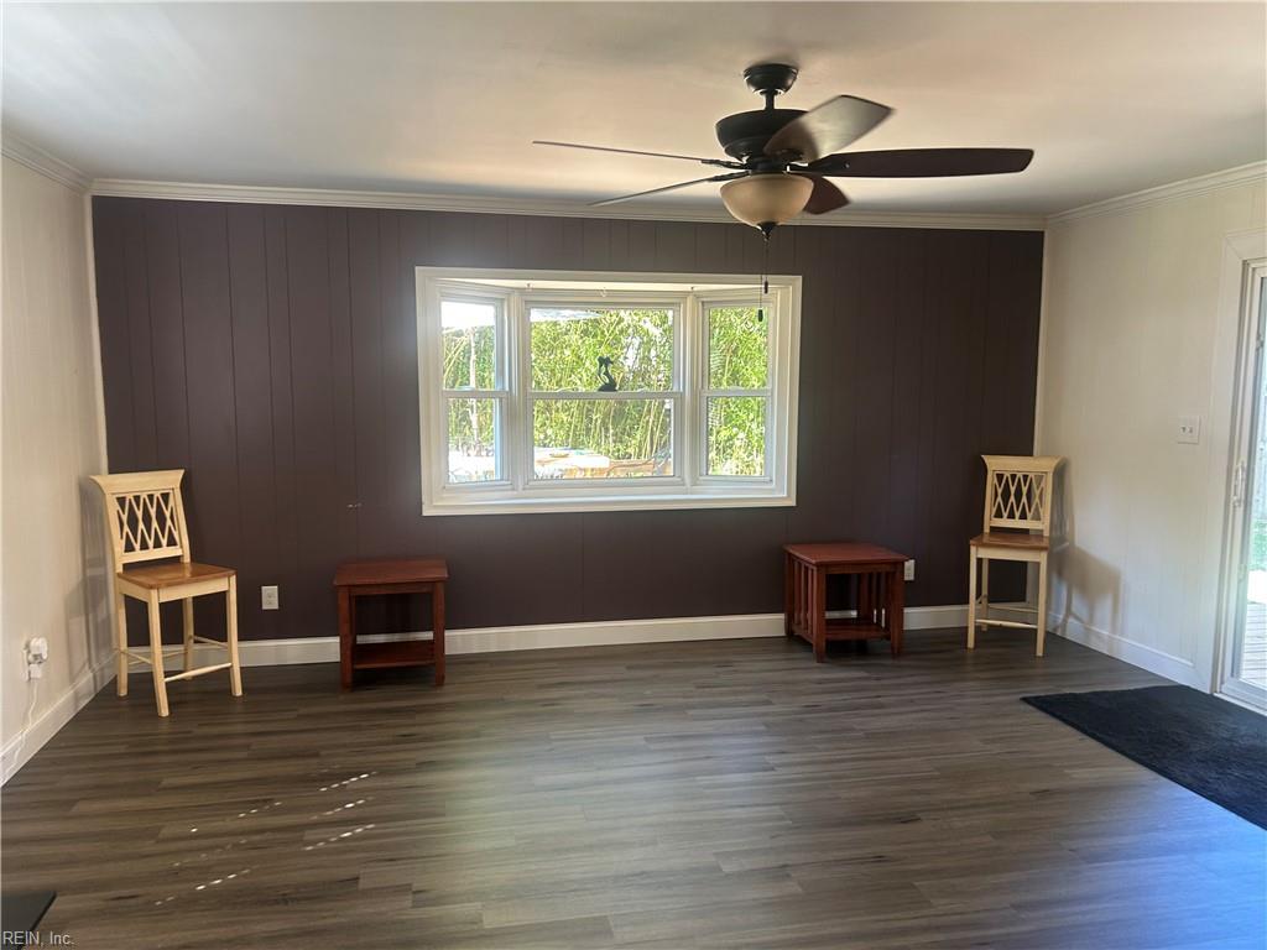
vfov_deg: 53.1
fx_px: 952
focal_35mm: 26
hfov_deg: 67.3
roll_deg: +0.6
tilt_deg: -5.7
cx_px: 634
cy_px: 475
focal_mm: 5.7
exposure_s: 1/60
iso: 80
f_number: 1.5
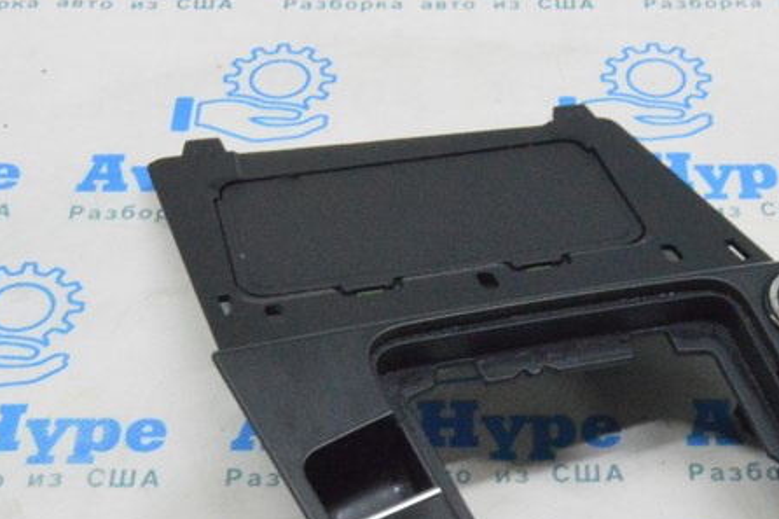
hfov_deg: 25.4
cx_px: 571
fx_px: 1712
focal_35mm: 79
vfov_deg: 17.0
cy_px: 439
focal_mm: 23
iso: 6400
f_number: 20
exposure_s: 1/20
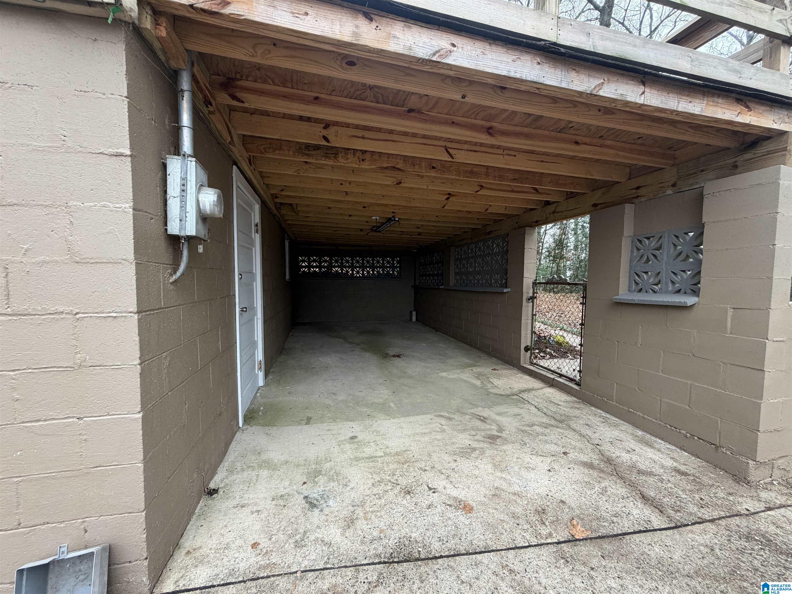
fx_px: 320
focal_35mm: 14
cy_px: 297
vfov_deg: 85.7
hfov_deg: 102.1
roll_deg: -0.1
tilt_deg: -3.6
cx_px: 396
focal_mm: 2.22
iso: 125
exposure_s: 1/121
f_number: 2.2
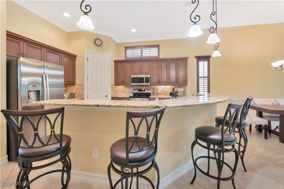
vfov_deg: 81.1
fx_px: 110
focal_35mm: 14
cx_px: 142
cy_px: 94
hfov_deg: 104.3
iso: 160
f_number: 11
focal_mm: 14
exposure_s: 1/6
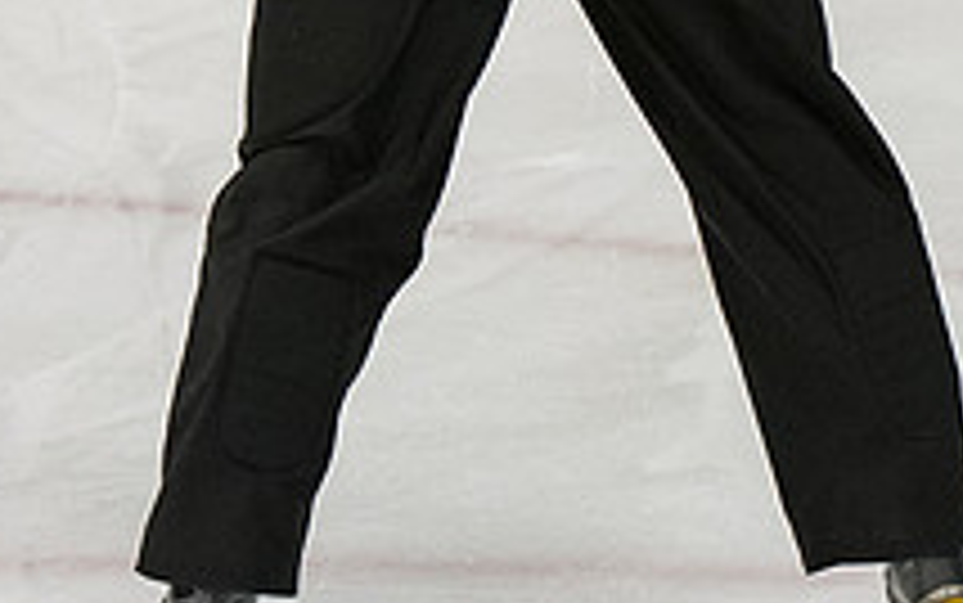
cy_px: -411
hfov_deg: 4.2
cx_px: 461
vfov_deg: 2.6
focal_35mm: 495
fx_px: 12998
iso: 2500
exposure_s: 1/800
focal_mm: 95
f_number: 3.5
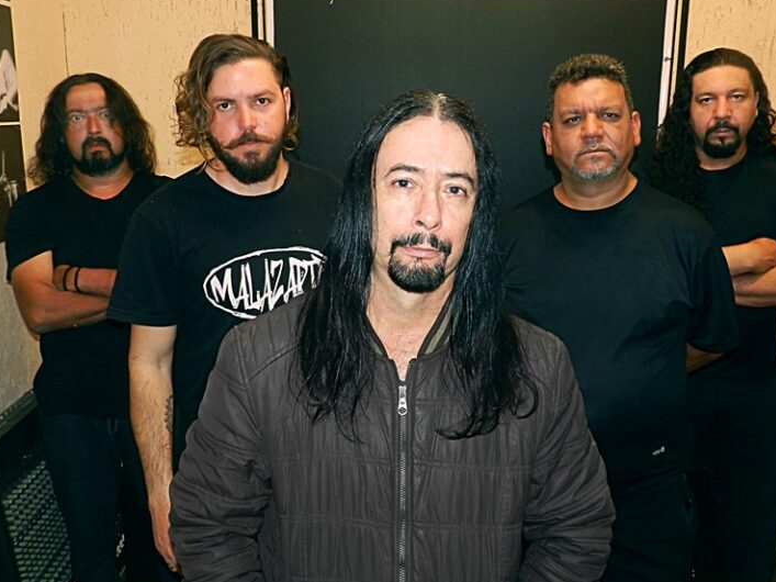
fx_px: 560
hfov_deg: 69.3
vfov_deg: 54.8
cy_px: 309
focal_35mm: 25
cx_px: 414
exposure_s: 1/6
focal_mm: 4
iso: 160
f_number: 4
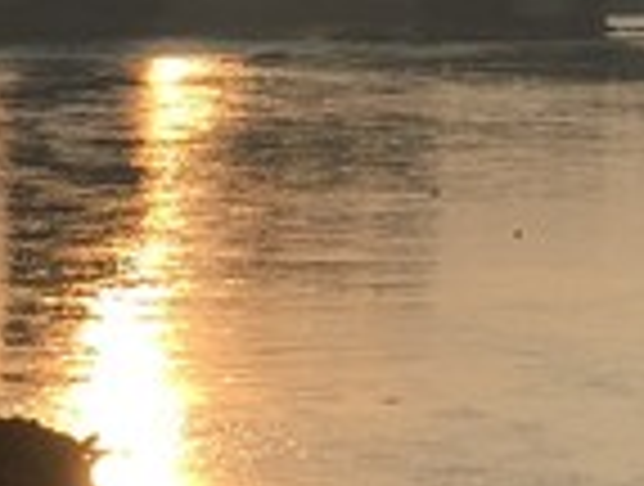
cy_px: -254
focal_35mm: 182
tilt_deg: +3.0
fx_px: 3394
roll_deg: +0.9
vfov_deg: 8.0
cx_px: 703
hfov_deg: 10.7
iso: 25
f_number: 2.2
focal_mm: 4.15
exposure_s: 1/2653
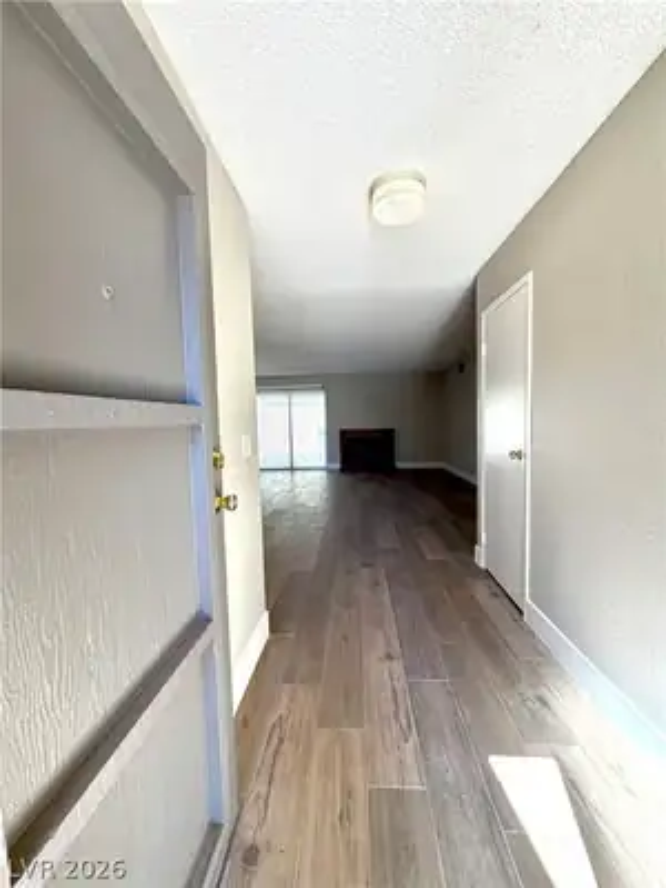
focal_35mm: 14
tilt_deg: -2.8
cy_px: 444
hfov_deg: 85.7
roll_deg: +2.0
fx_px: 359
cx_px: 333
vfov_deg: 102.1
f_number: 2.2
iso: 80
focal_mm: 2.22
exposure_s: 1/120
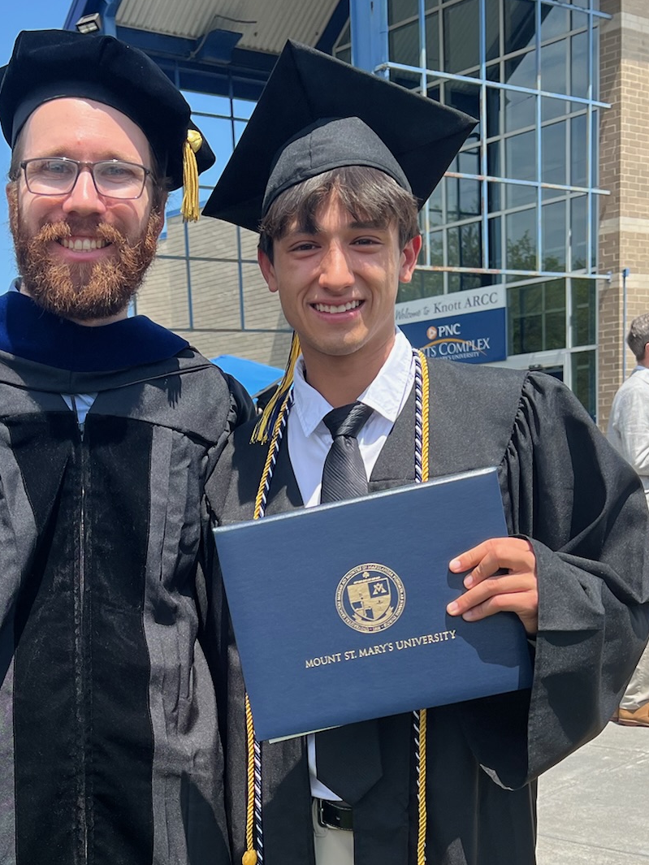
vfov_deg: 36.6
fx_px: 1250
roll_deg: +4.1
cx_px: 177
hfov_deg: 28.8
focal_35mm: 50
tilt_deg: -7.5
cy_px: 716
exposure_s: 1/1751
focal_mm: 5.7
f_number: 1.5
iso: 50
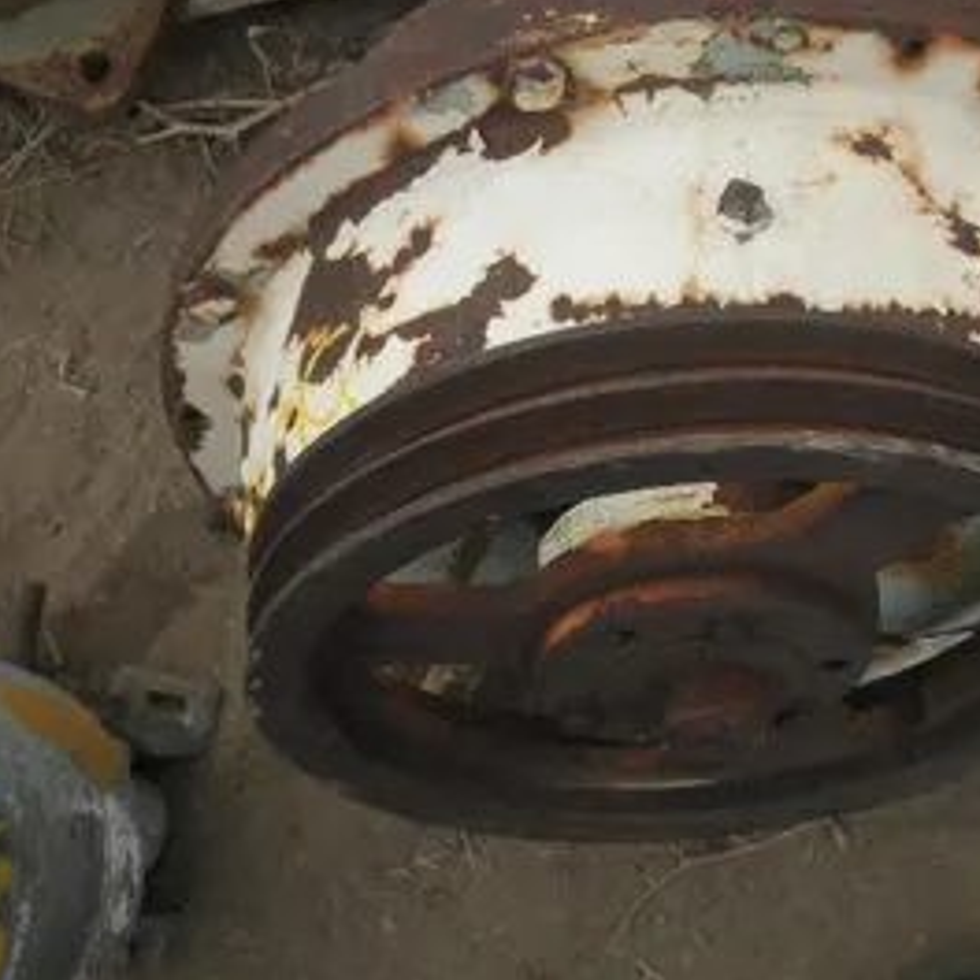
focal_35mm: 59
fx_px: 1890
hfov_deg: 28.8
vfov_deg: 29.1
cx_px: 694
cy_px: 475
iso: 64
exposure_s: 1/640
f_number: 3.4
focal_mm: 7.9
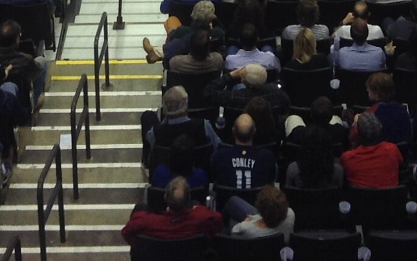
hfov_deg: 15.9
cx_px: 263
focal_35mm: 131
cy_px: -243
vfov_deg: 9.4
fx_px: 1489
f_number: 2.4
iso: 40
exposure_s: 1/60
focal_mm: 3.3
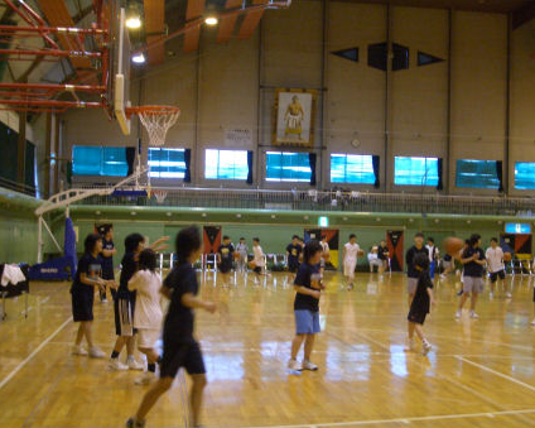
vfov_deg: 29.1
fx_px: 823
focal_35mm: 52
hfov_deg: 36.0
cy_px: 217
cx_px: 268
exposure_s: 1/50
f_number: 3.1
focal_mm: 8.2
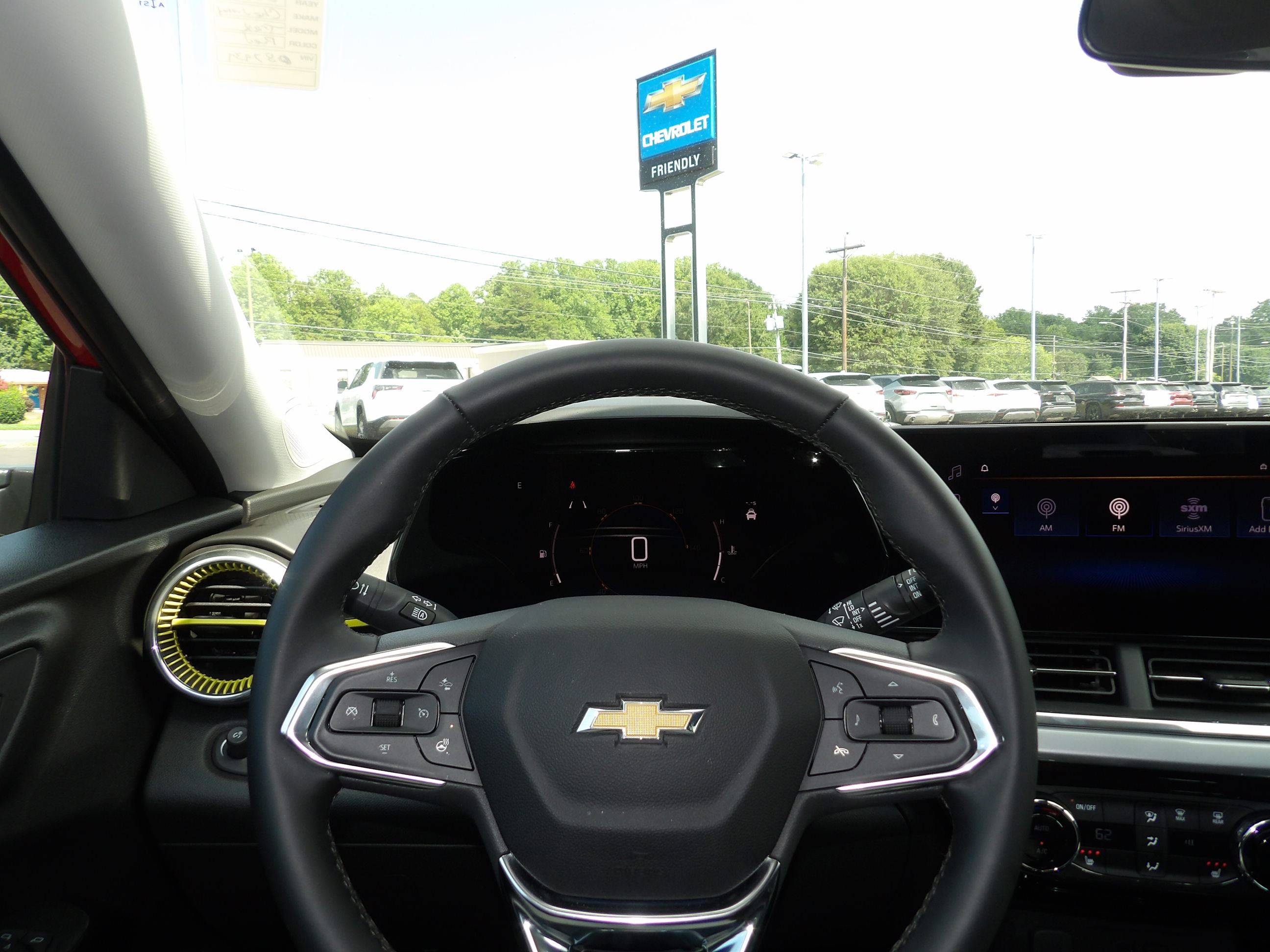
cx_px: 635
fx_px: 881
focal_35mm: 24
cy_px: 476
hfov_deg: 71.6
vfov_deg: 56.8
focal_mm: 4.3
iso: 100
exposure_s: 1/195
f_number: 3.2
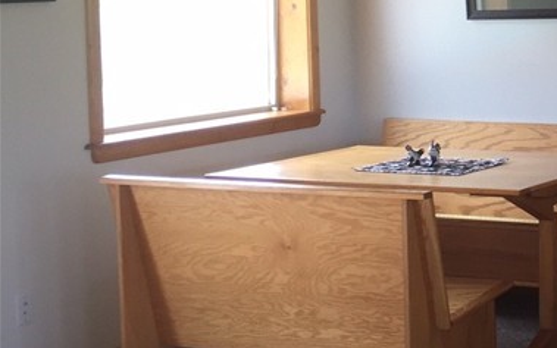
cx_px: 751
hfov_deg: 22.0
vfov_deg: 15.6
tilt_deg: -3.1
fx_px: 1260
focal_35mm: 83
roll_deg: +0.0
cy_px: 44
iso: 40
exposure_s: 1/60
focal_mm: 4.15
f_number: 2.2
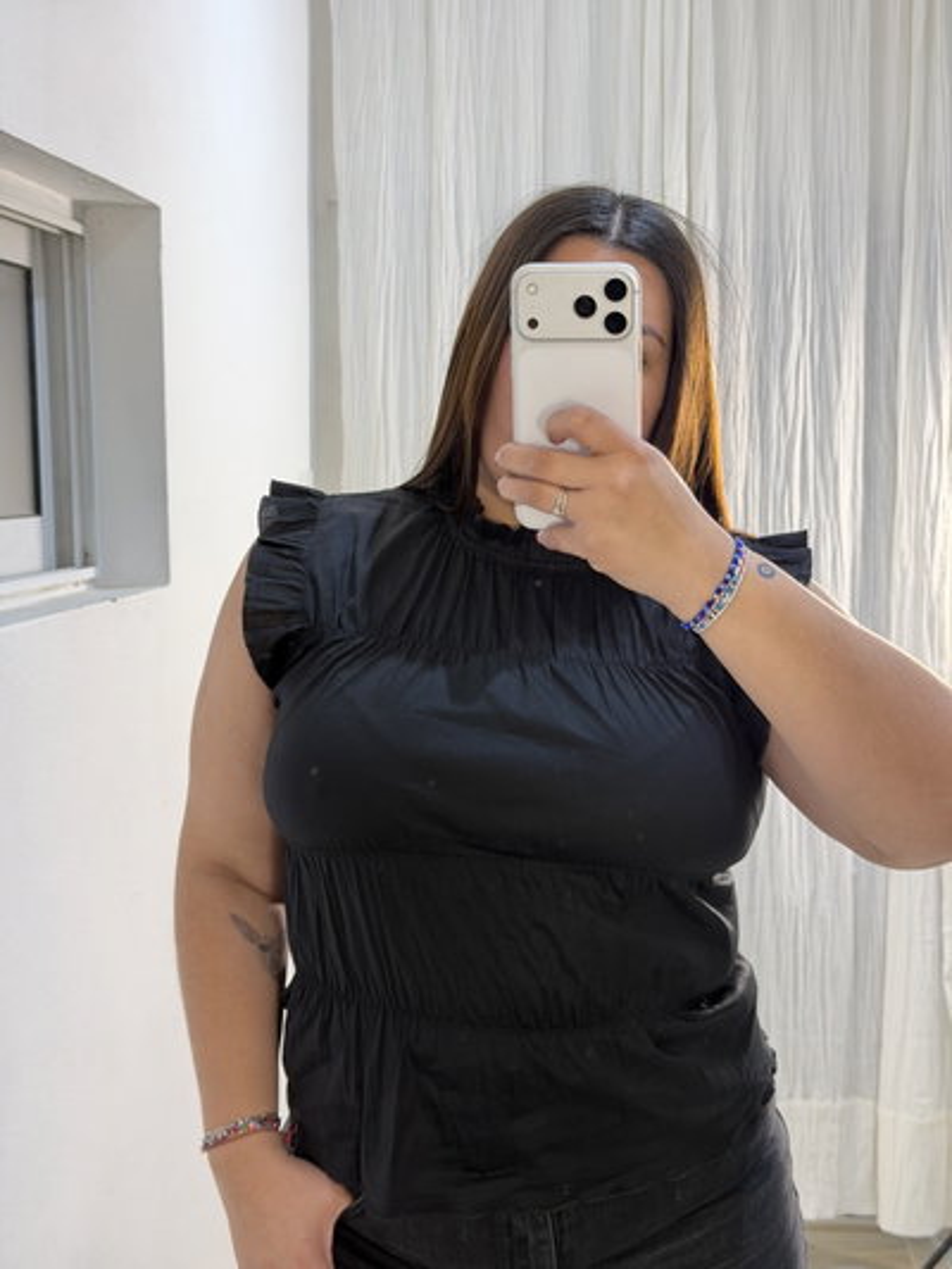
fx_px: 1759
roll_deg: +0.8
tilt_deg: -13.8
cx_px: 476
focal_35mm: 48
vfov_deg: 39.6
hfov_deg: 30.3
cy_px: 634
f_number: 1.78
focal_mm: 6.76
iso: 160
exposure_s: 1/100
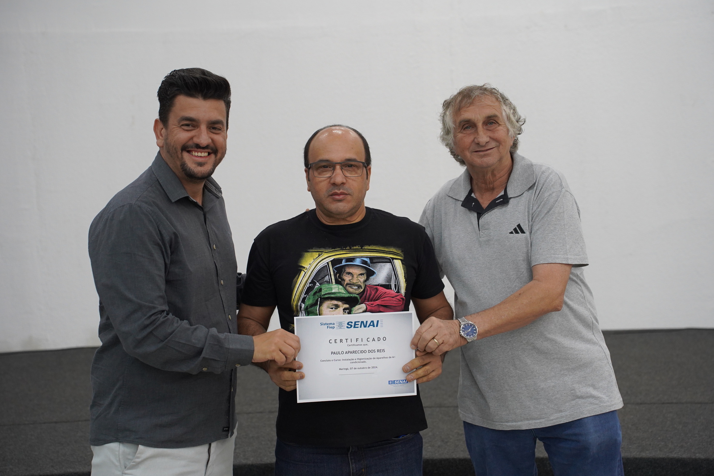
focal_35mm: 63
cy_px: 238
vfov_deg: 21.6
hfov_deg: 31.9
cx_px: 357
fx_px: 1249
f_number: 4
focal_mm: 63
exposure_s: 1/160
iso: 2000
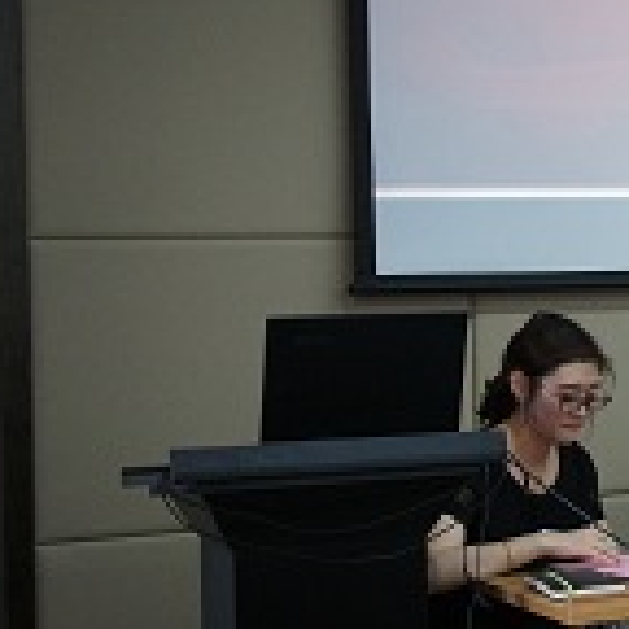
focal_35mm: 87
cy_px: 310
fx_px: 1792
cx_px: 810
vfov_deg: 19.9
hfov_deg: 18.6
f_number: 4
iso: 1600
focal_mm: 25
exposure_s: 1/160
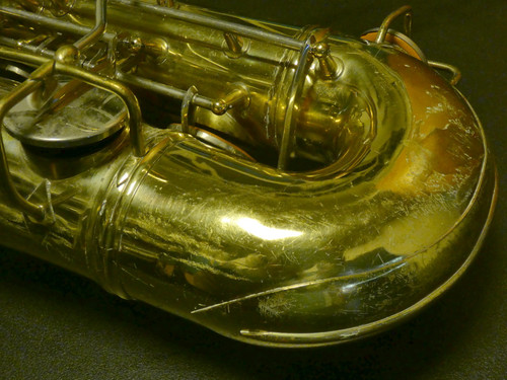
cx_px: 254
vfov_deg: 31.5
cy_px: 190
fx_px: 674
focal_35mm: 46
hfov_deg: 41.2
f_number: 3.8
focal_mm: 8.2
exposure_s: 1/50
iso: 400
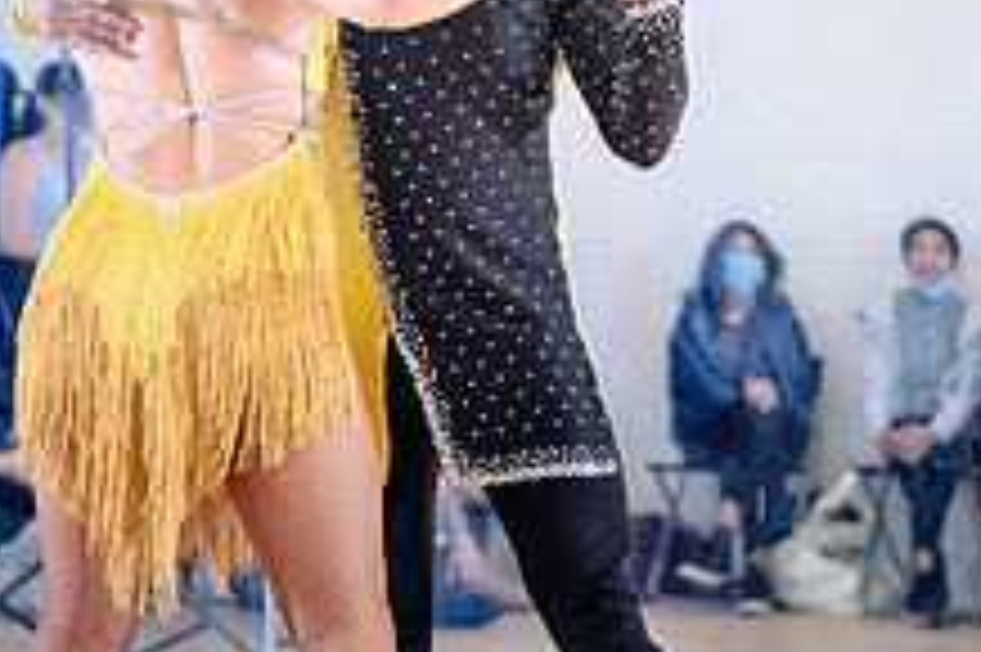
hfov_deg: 9.5
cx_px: 63
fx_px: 5854
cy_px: 297
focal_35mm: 215
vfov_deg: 6.4
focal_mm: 70
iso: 1600
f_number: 2.8
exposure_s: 1/250
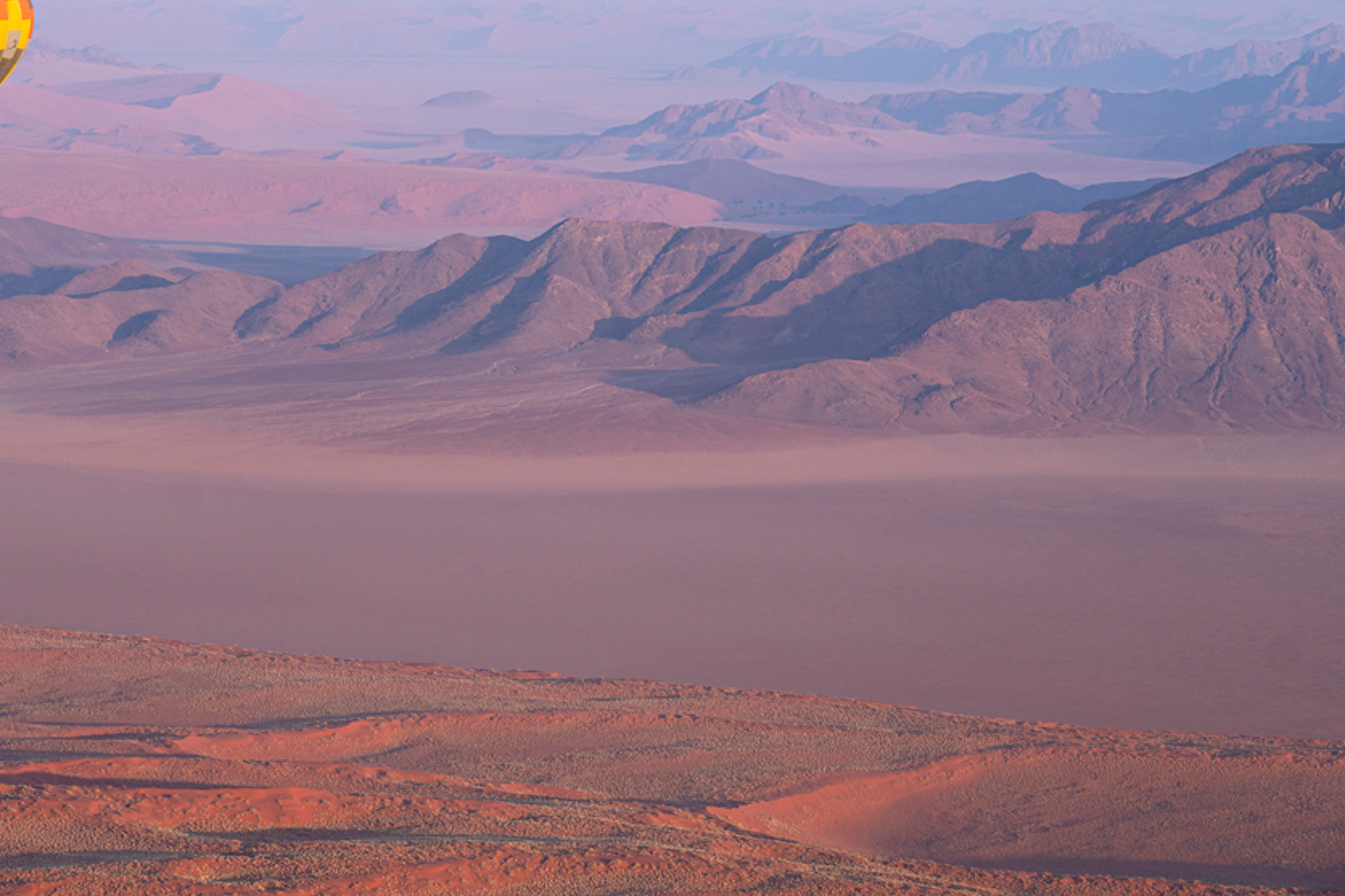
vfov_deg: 11.2
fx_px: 4557
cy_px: 285
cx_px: 524
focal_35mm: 122
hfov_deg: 16.8
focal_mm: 85
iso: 250
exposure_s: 1/1000
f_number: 4
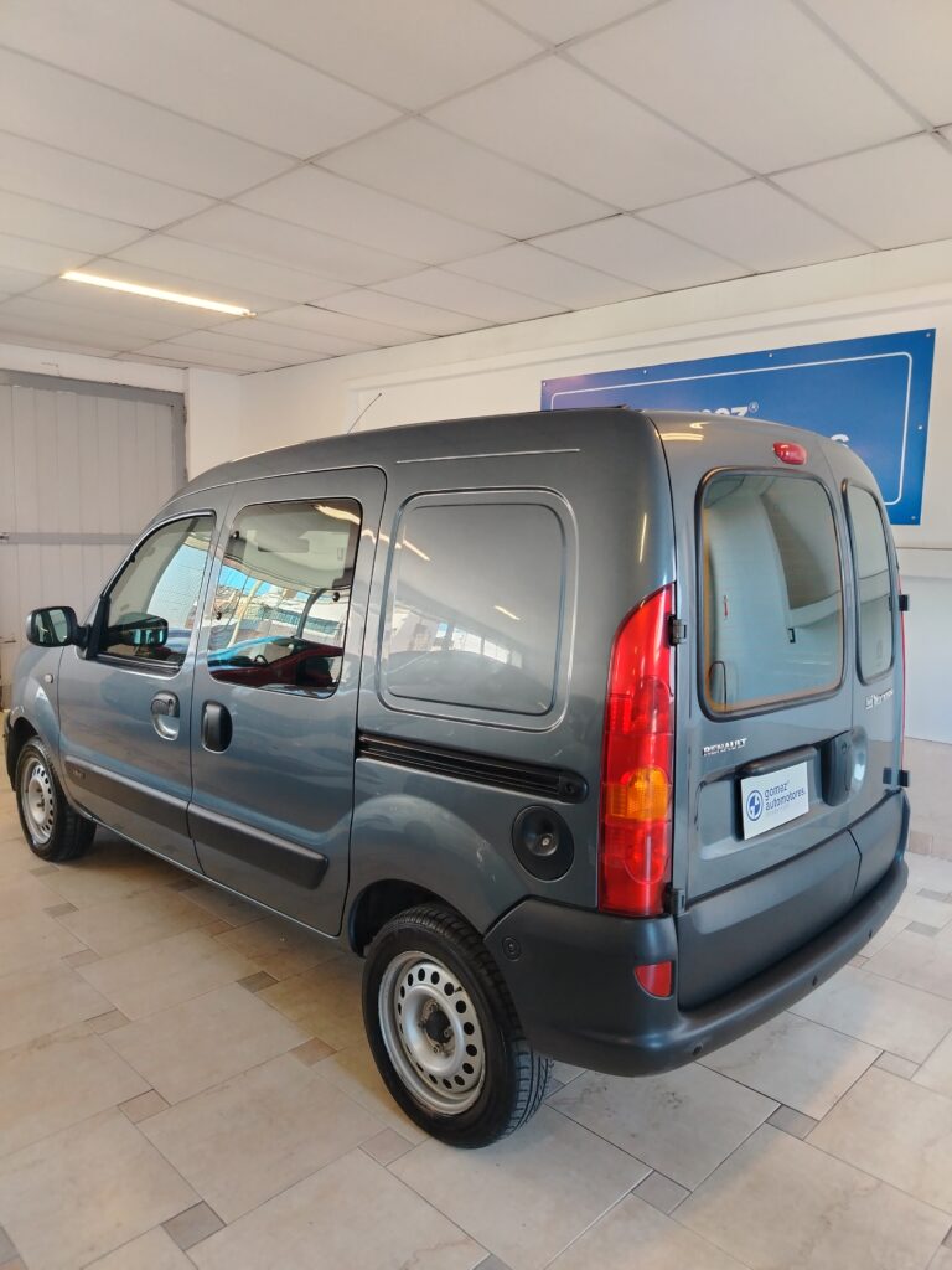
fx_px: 880
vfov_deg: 71.6
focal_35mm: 24
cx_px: 476
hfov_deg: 56.8
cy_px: 635
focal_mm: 5.25
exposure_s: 1/50
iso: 656
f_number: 1.75
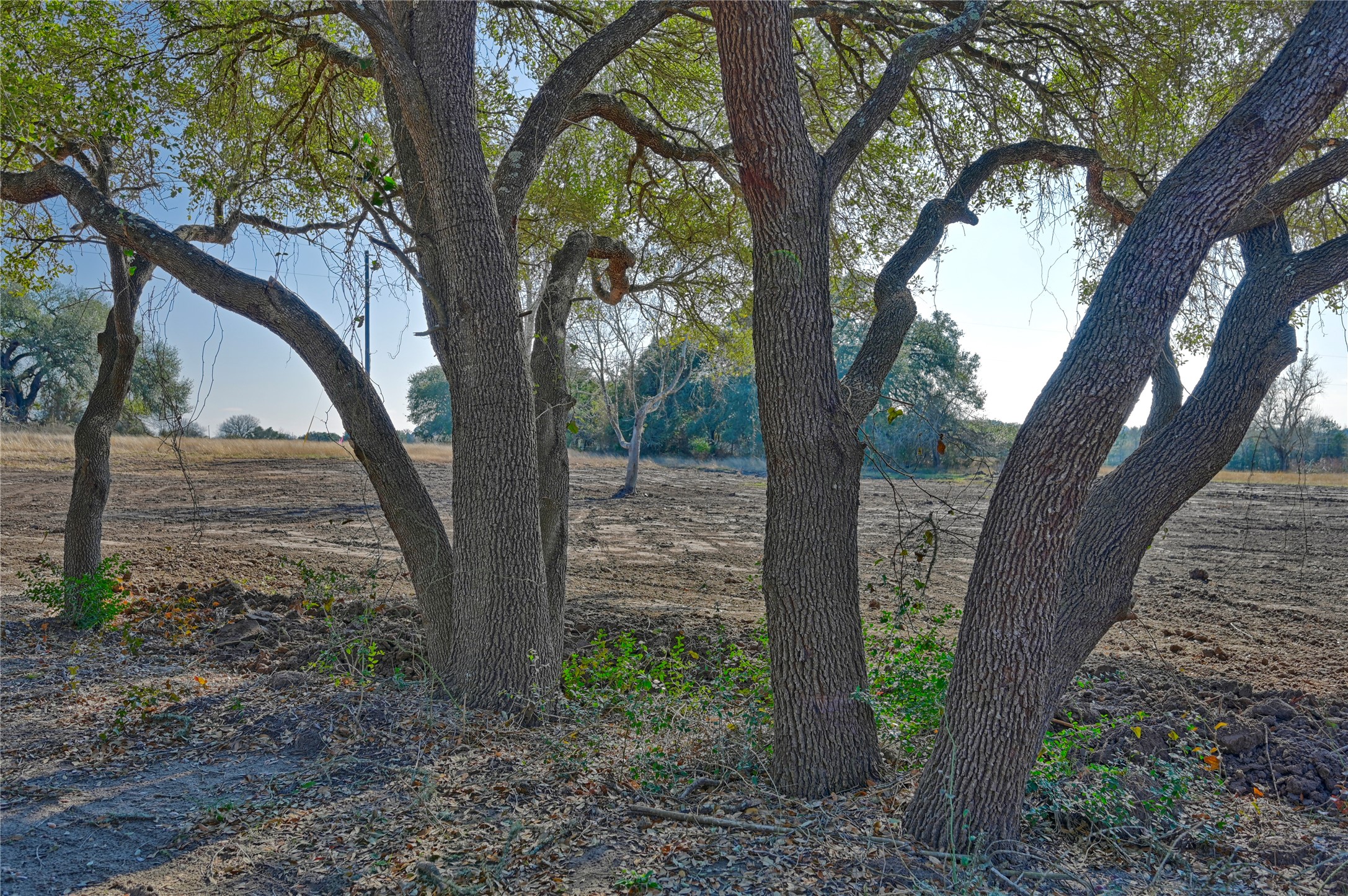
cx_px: 674
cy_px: 448
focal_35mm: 29
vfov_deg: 44.9
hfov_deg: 63.7
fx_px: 1085
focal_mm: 29
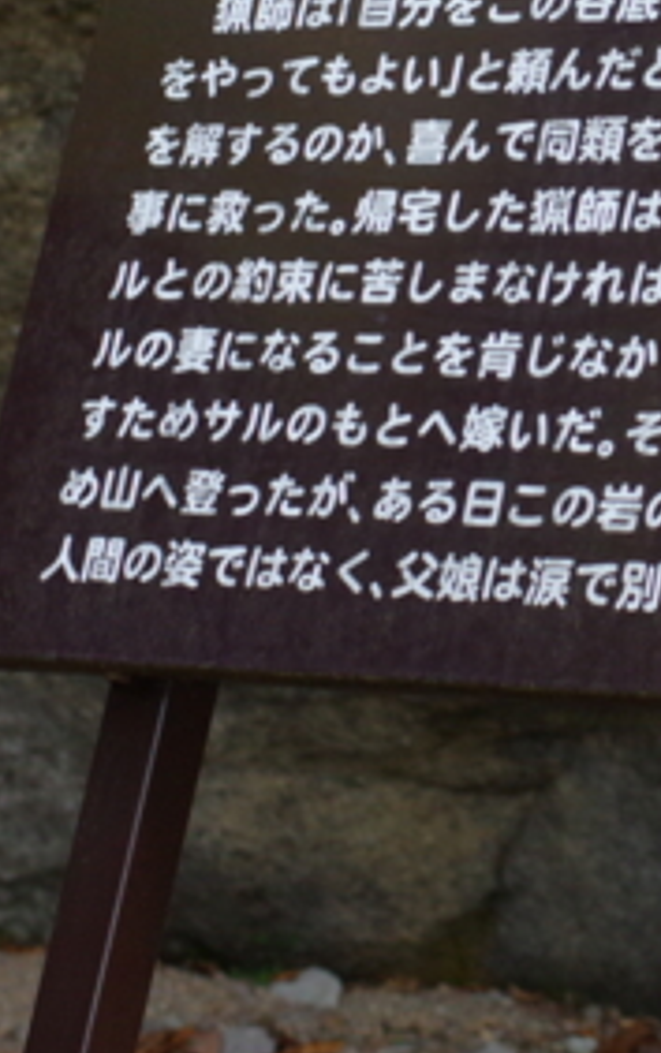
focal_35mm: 150
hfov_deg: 8.6
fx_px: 4310
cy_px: 101
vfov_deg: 13.8
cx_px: 844
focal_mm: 35
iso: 800
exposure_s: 1/80
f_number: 5.6
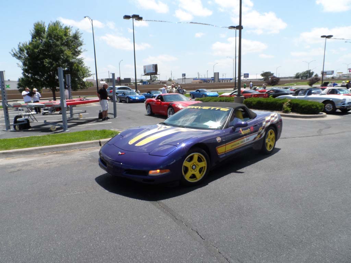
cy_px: 132
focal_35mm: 24
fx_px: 243
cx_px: 176
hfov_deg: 71.6
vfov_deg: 56.8
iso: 80
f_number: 4.5
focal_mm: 4
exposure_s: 1/500
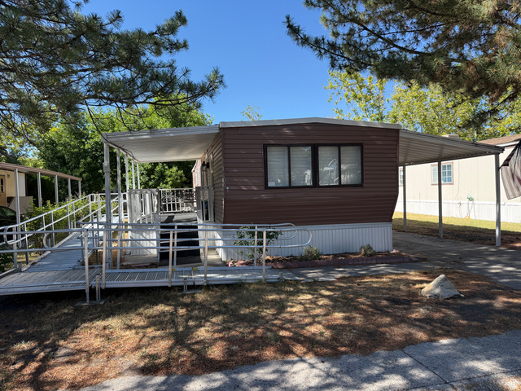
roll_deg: +0.7
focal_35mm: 24
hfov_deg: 71.6
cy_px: 196
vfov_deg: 56.8
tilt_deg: -0.9
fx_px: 361
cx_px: 260
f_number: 1.78
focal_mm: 6.76
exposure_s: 1/2169
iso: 100
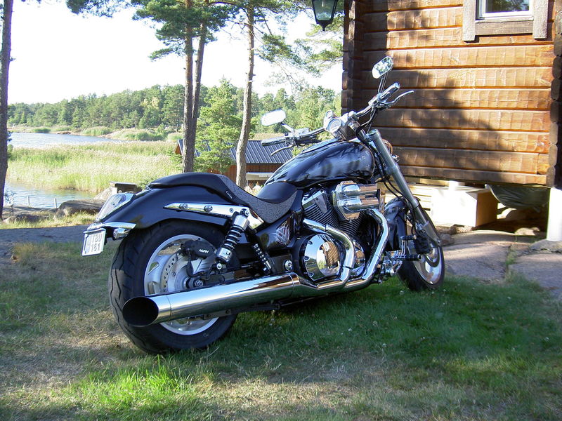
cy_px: 210
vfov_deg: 36.8
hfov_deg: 47.9
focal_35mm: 39
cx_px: 281
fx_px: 633
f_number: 2.8
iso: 100
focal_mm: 8
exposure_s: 1/200
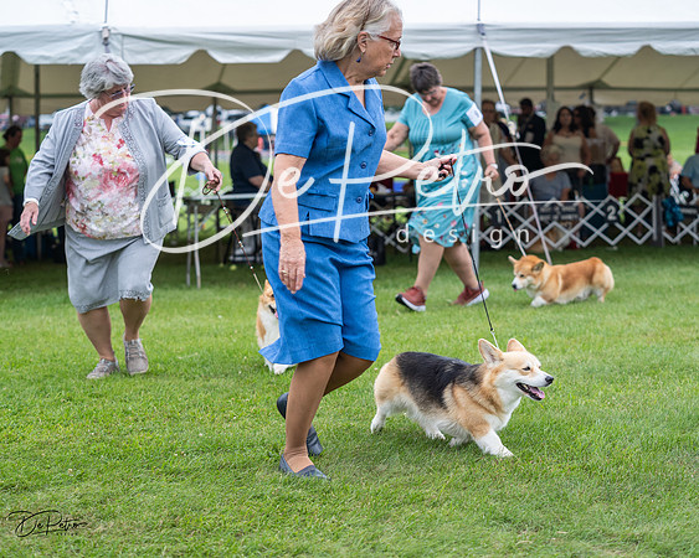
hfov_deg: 24.2
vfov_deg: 19.4
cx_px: 350
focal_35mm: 79
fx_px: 1630
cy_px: 279
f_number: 3.5
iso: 160
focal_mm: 70
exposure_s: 1/640
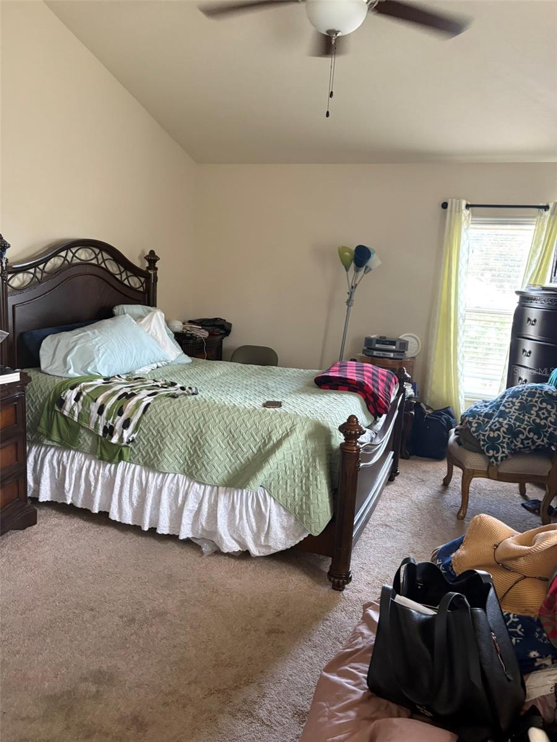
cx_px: 278
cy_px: 371
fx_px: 558
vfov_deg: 67.3
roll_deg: -4.4
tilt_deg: -10.2
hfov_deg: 53.1
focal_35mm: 26
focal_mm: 5.96
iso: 250
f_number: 1.6
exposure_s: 1/60
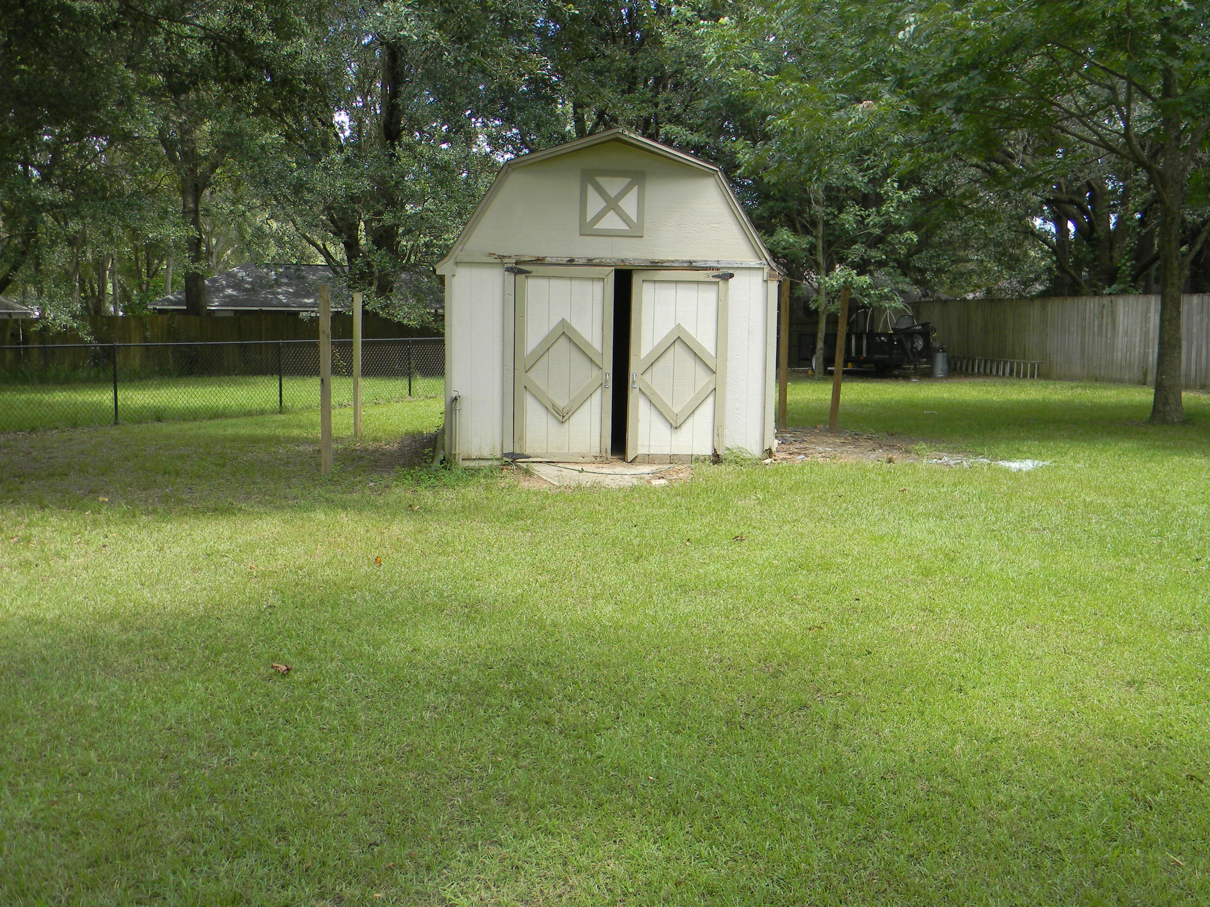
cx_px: 605
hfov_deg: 51.4
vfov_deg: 39.7
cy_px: 454
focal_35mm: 36
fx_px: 1258
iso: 80
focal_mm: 6.4
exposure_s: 1/150
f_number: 3.7
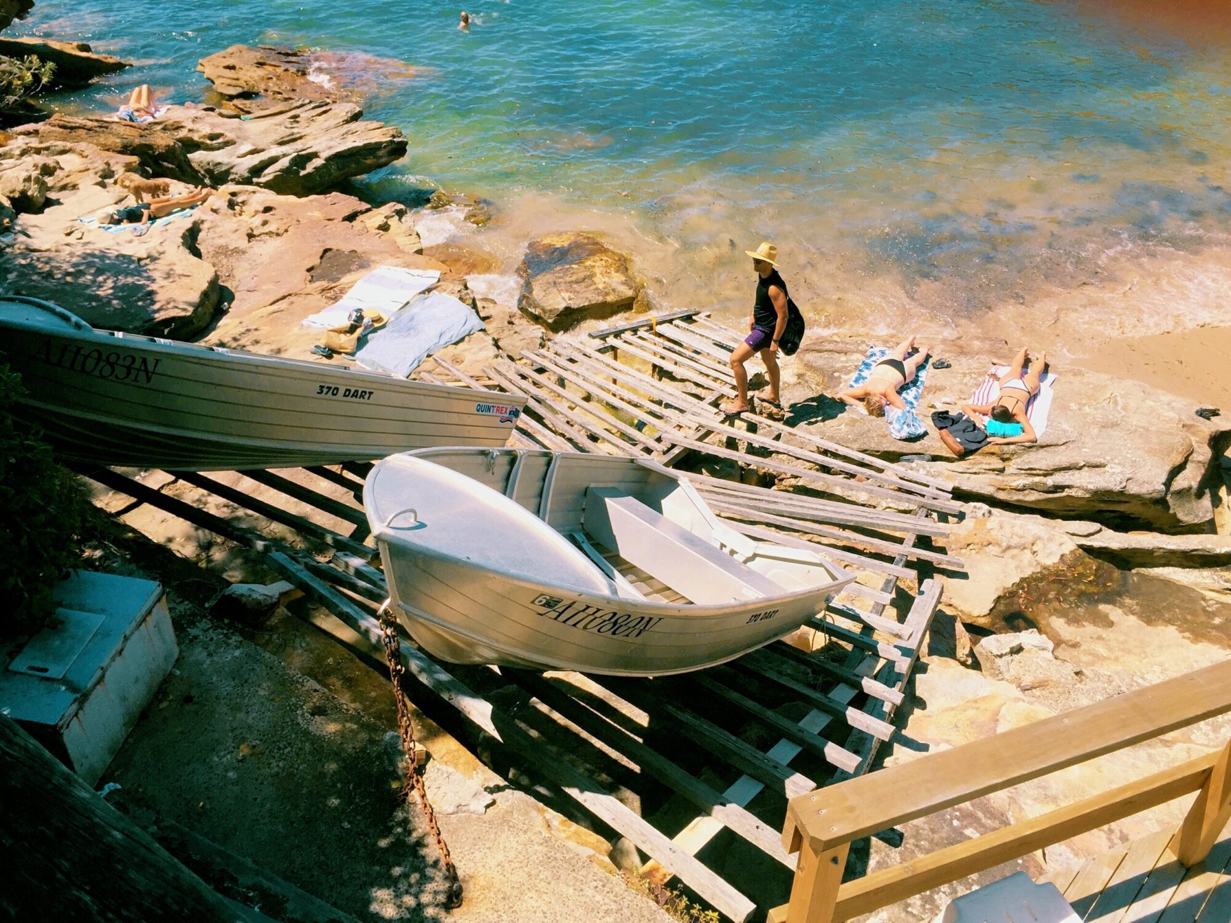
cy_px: 462
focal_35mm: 29
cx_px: 616
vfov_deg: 48.2
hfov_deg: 61.7
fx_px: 1031
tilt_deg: -39.8
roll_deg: -0.6
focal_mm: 4.15
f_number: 2.2
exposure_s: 1/1980
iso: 32
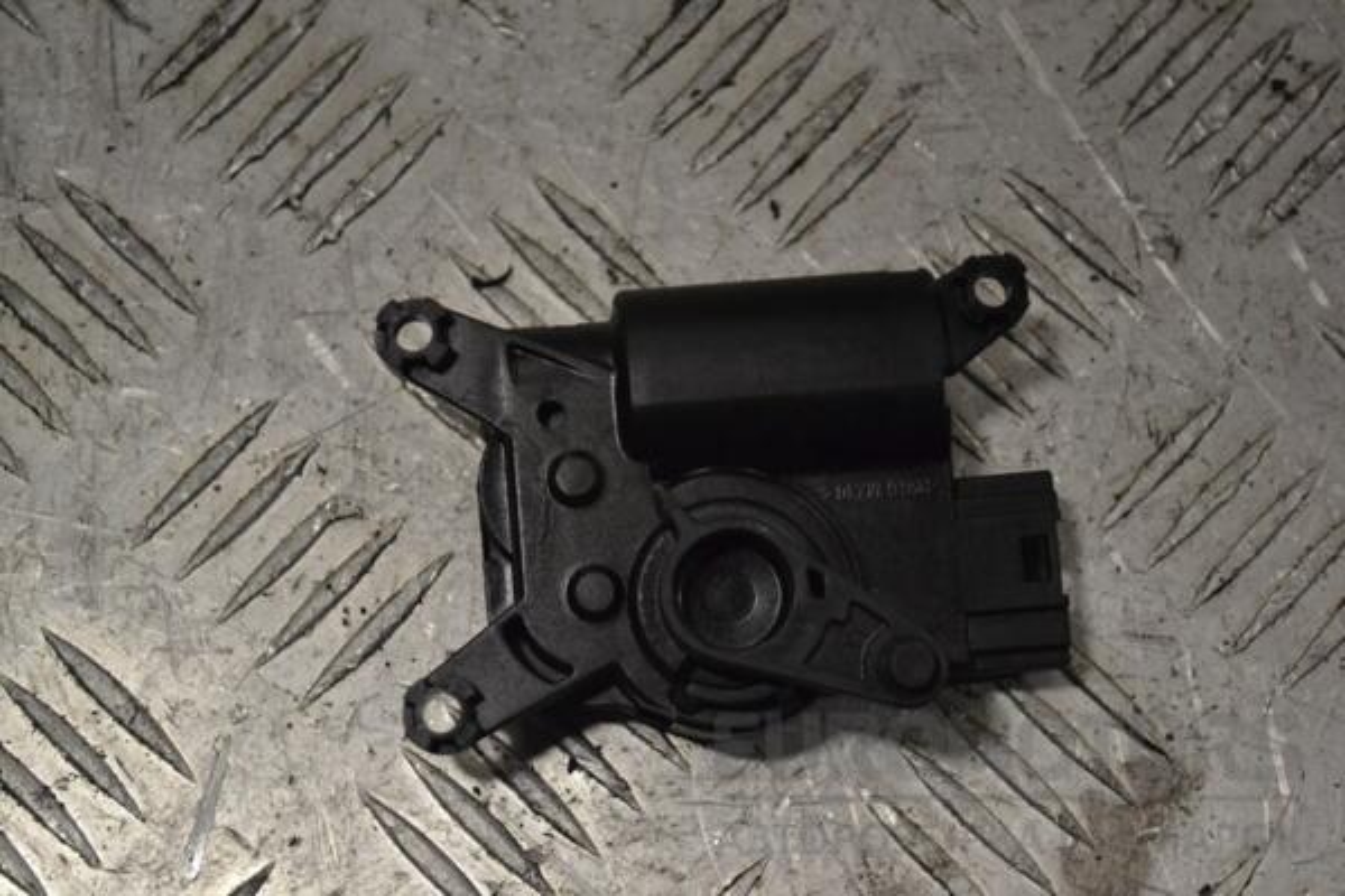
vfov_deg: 16.6
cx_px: 672
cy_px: 448
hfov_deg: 24.6
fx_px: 3082
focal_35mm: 82
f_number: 5.6
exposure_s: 1/1250
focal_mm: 55
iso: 3200
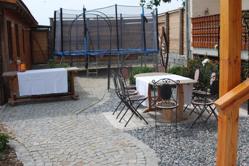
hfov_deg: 46.4
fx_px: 291
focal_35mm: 42
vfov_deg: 32.0
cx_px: 124
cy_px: 83
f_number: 6.3
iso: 100
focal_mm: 28
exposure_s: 1/160
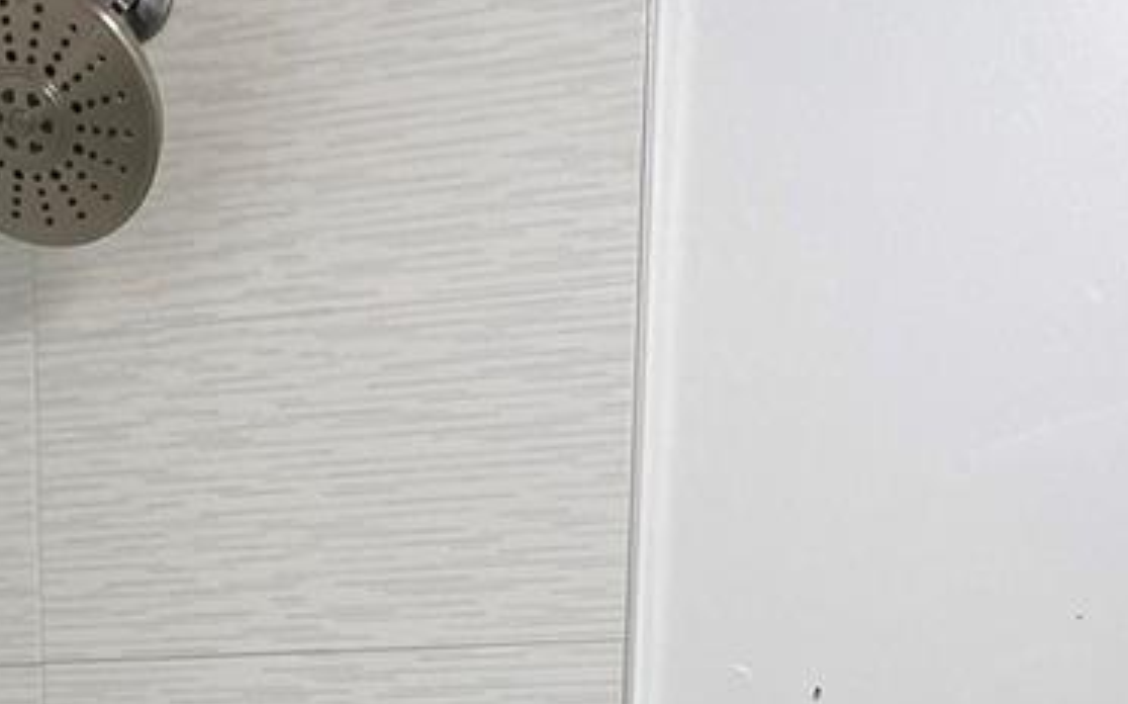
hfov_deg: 22.5
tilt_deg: -14.7
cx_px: 30
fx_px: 2734
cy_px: 1566
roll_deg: +0.9
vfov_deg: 12.3
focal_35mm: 89
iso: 80
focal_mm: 4.25
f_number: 1.8
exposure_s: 1/120
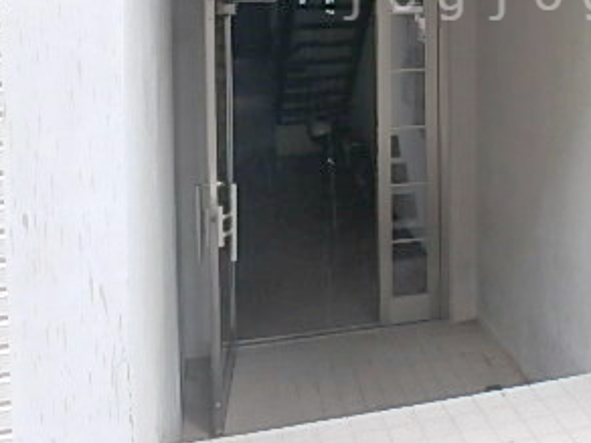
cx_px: 482
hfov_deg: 39.4
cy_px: -4
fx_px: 785
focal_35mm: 46
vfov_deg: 29.4
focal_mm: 3.7
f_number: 3.5
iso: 125
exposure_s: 1/60
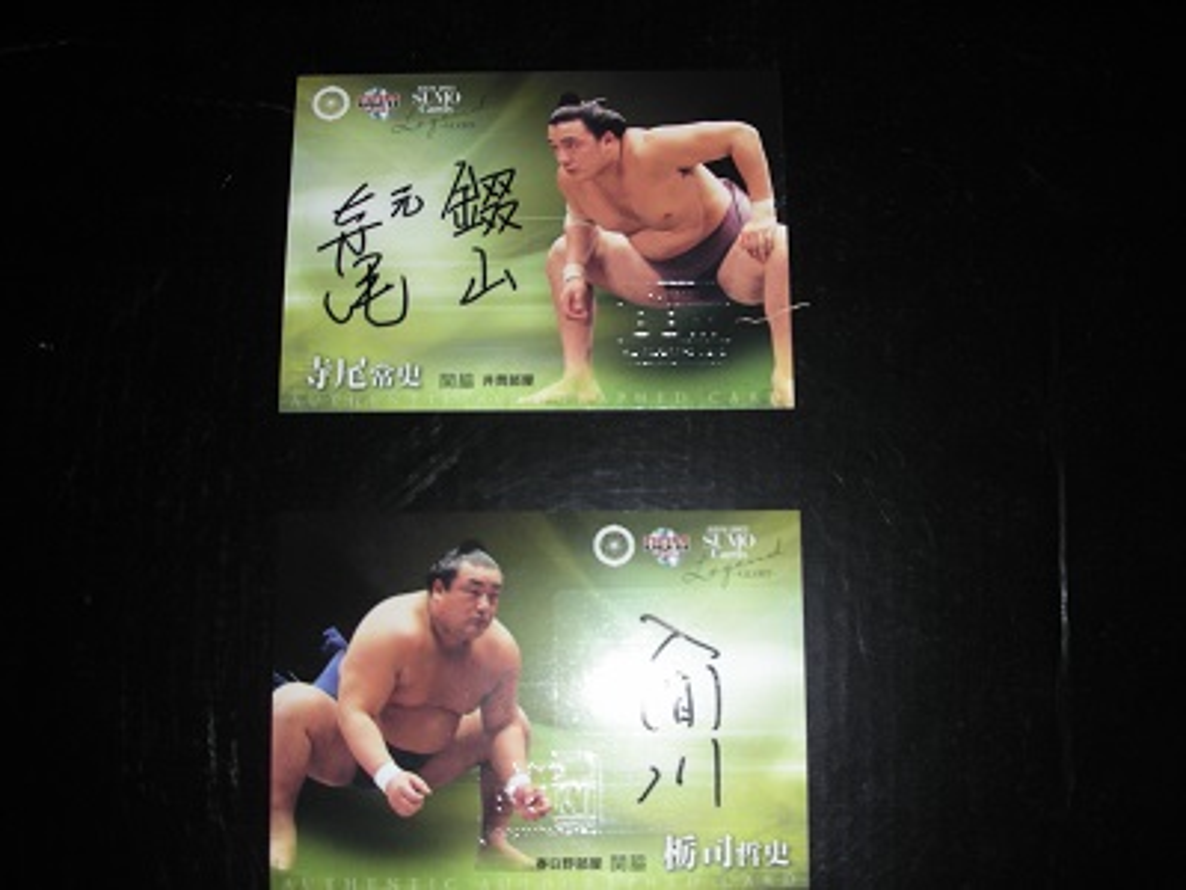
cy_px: 445
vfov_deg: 40.7
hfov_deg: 52.6
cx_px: 593
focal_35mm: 35
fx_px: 1199
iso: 50
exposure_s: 1/60.1
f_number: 3
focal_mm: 5.8
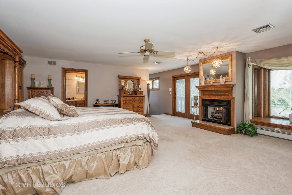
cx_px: 146
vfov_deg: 70.5
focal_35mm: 17
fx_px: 138
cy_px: 98
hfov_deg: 93.3
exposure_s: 1/10
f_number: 8
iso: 400
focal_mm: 17
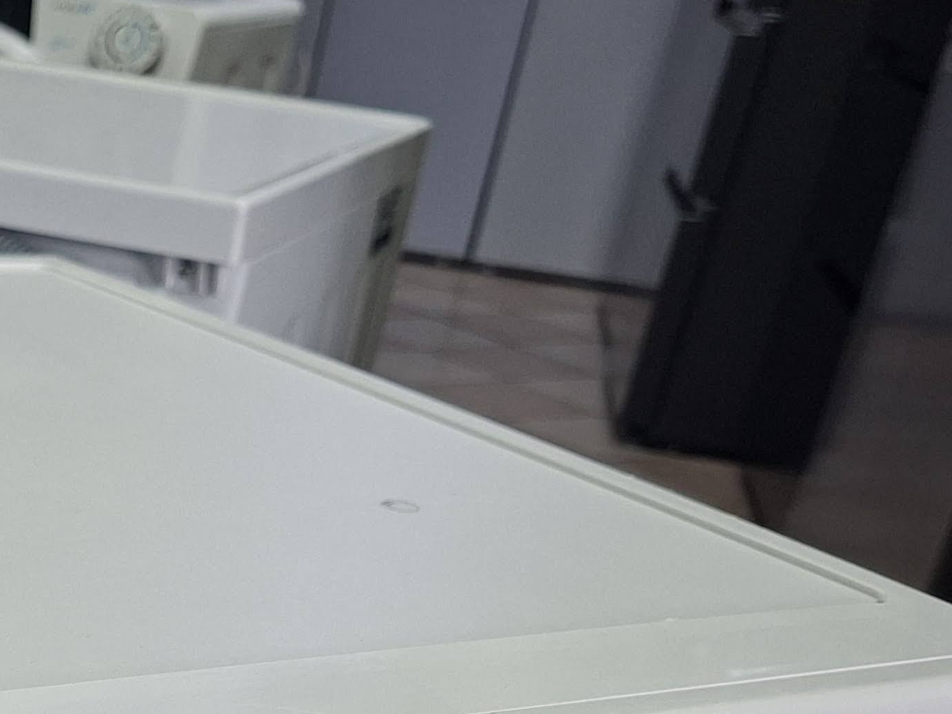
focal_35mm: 67
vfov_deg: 19.7
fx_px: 1843
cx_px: -201
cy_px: 990
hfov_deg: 25.8
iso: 125
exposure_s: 1/100
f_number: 1.8
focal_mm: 5.54
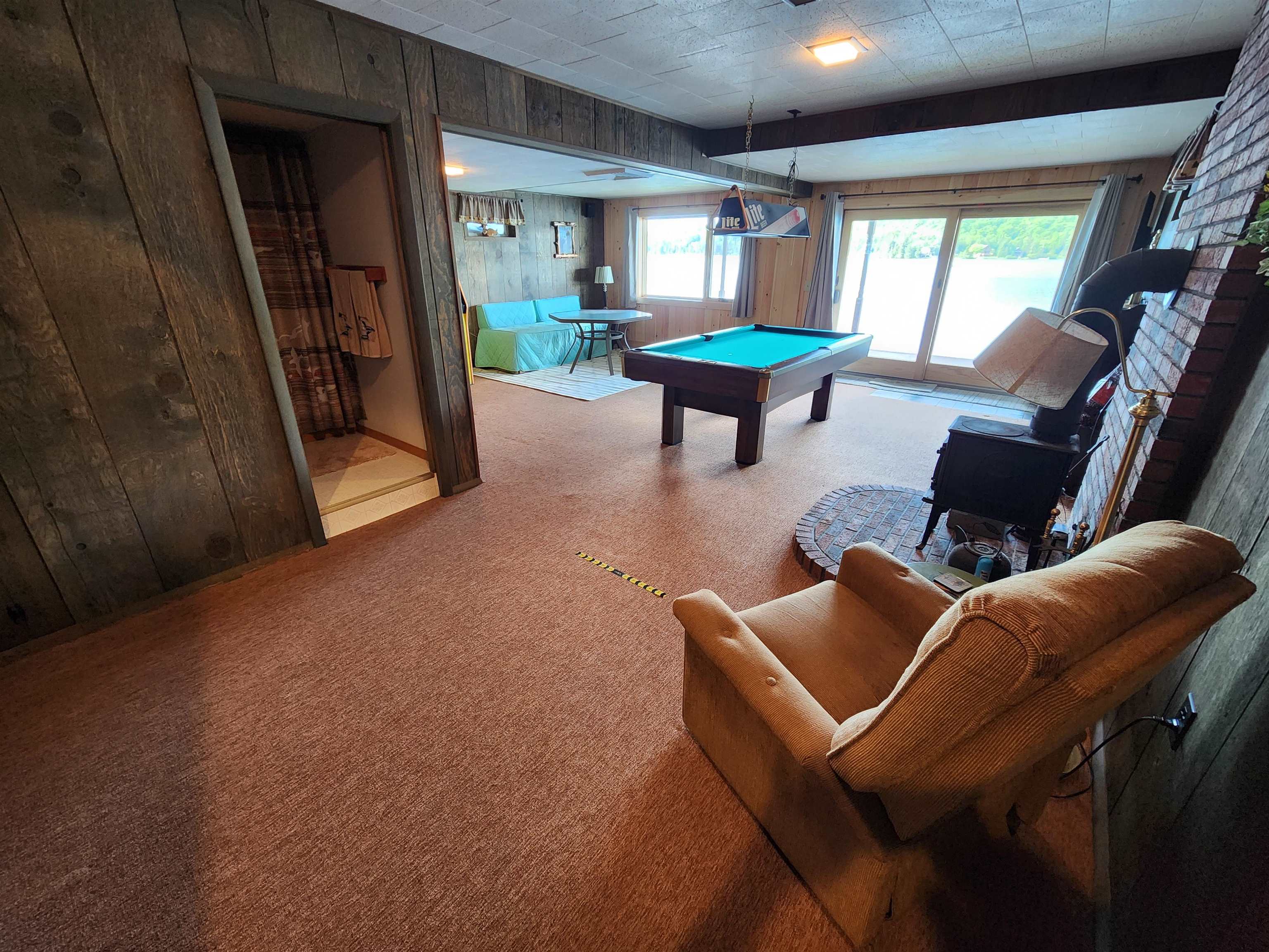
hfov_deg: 106.2
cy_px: 476
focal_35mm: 13
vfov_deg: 89.9
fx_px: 477
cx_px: 634
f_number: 2.2
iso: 320
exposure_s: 1/30
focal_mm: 2.2
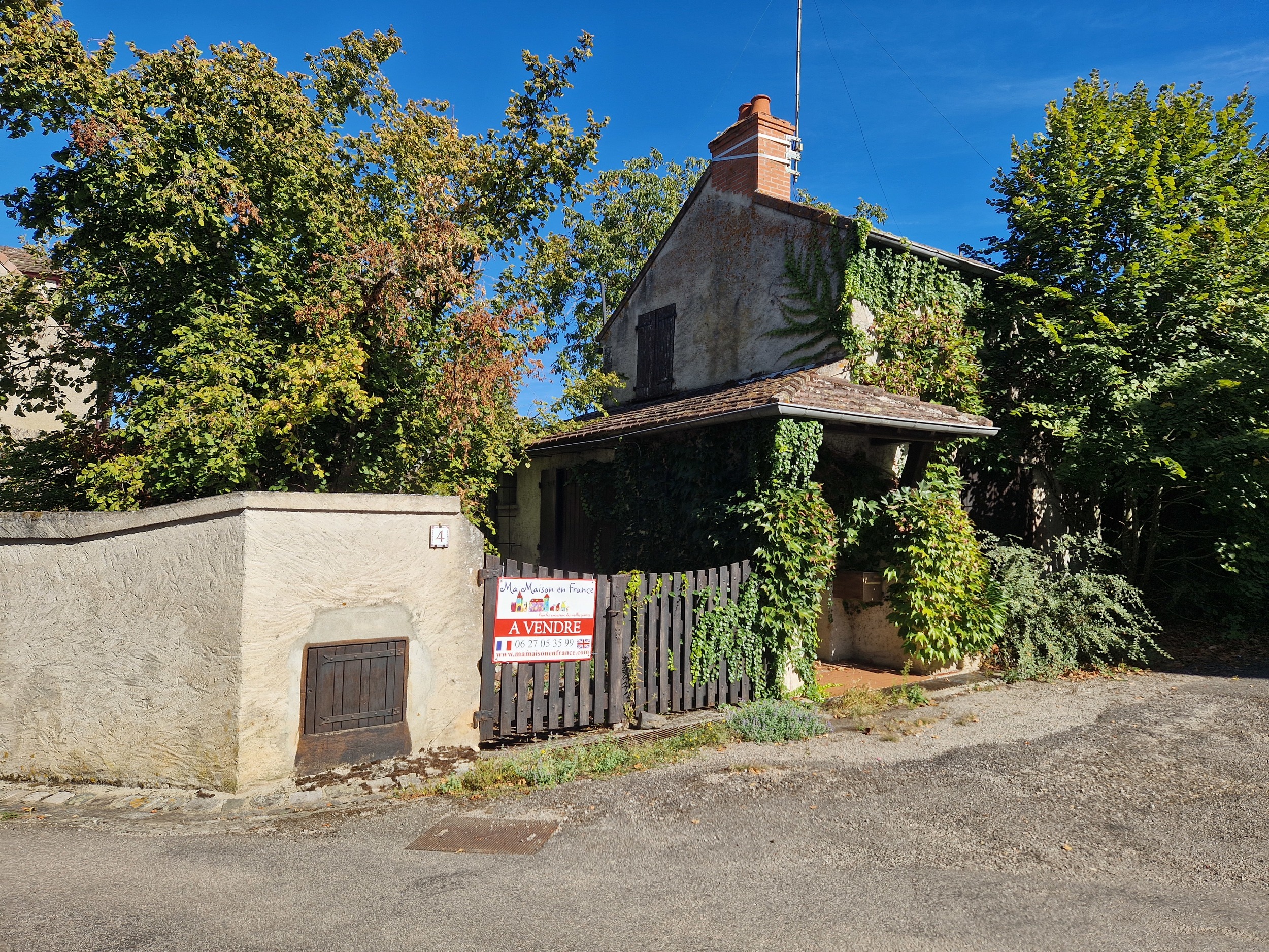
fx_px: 843
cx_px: 634
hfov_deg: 73.9
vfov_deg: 58.9
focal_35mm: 23
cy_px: 476
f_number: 1.8
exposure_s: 1/1416
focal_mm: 5.4
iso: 50
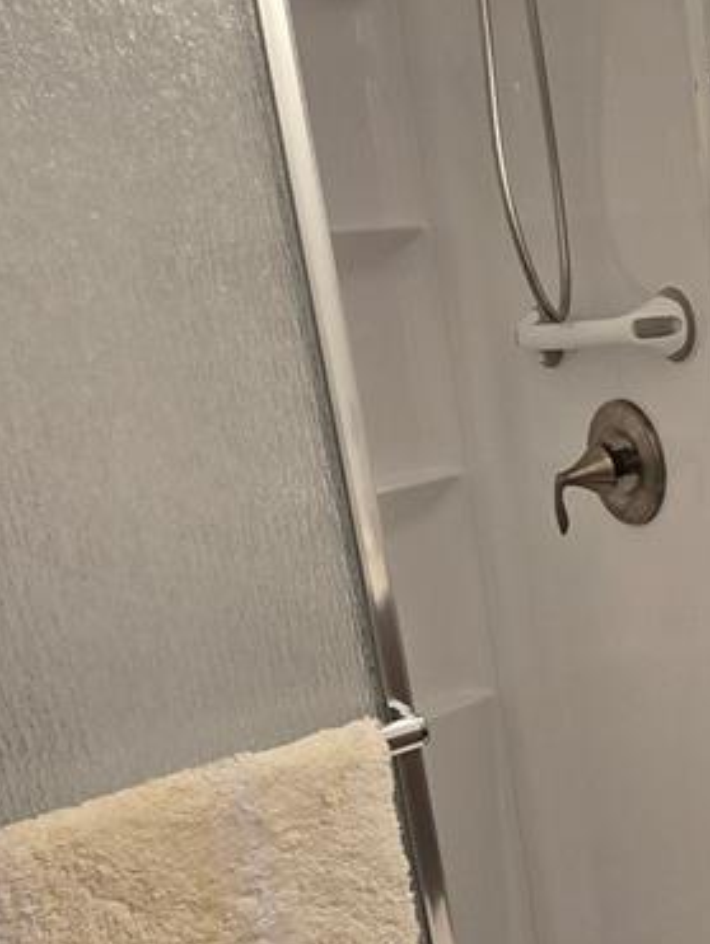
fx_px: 1147
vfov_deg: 43.8
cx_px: 769
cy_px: 667
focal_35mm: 42
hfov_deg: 30.9
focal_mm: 2.2
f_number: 2.2
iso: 125
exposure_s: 1/60
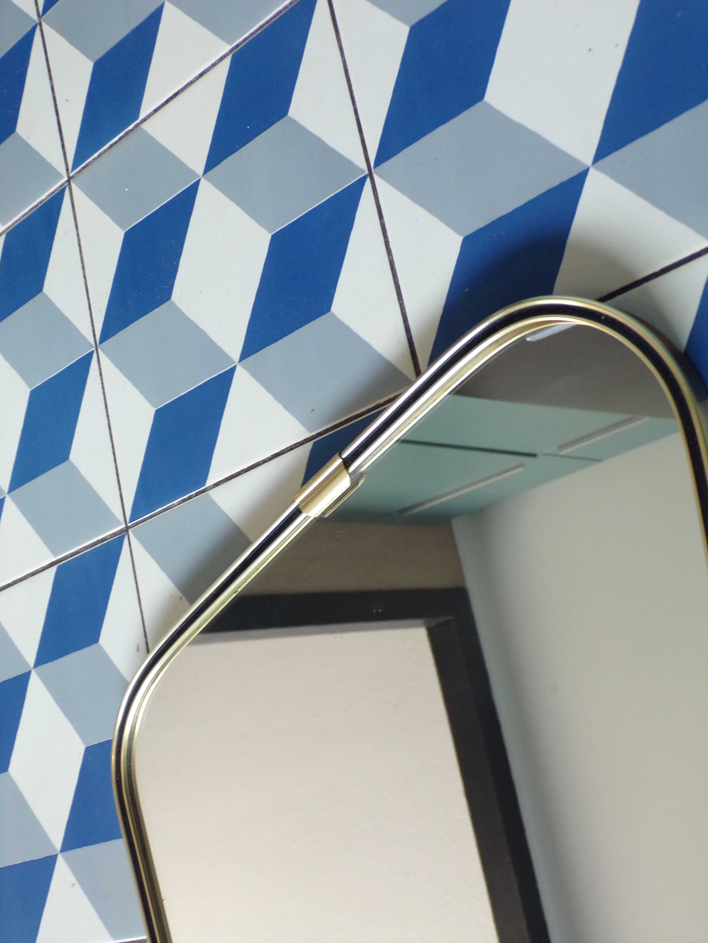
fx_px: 1145
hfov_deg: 34.3
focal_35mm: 42
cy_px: 472
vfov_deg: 44.8
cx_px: 354
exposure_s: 1/20
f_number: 3.4
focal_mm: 7.6
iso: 200
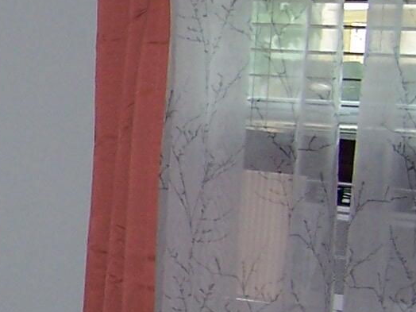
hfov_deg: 10.7
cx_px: -444
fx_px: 2007
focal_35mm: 167
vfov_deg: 8.9
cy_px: 256
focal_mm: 6.3
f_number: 2.8
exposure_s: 1/60
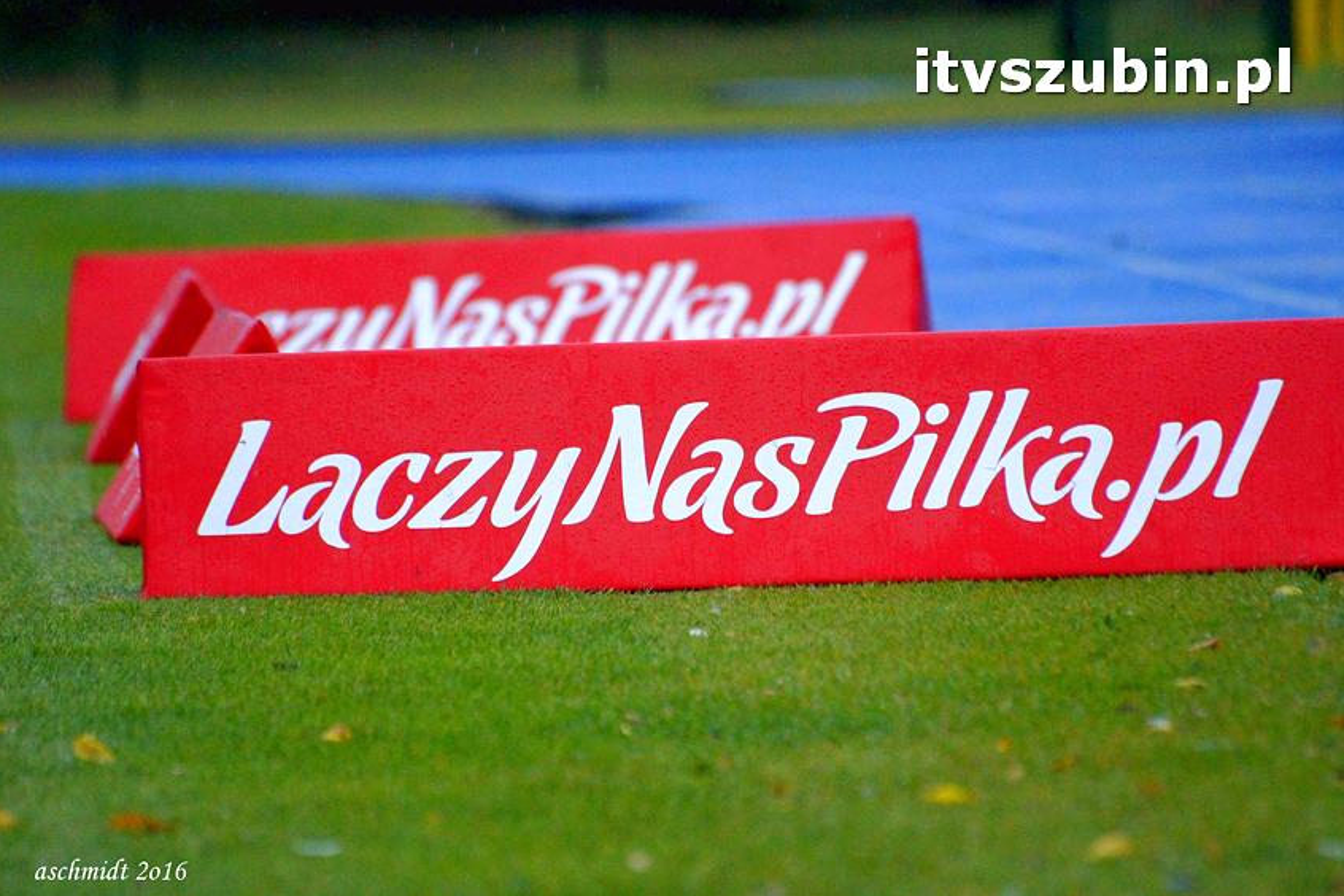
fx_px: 16873
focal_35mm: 452
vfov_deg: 3.0
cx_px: 672
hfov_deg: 4.6
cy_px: 447
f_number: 5.6
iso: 1600
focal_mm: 300
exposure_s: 1/800
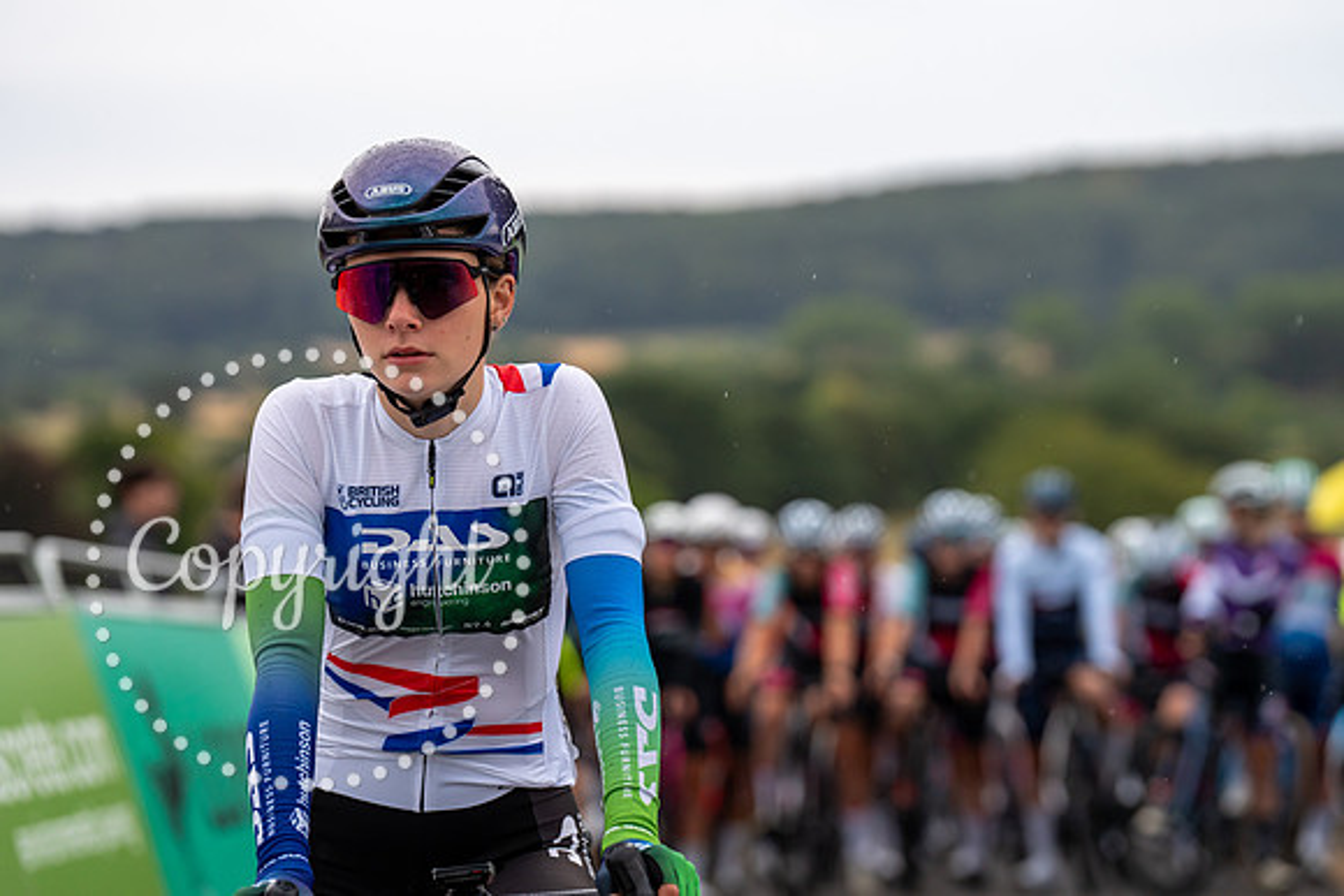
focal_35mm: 130
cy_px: 434
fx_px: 4849
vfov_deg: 10.6
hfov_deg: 15.8
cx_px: 693
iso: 400
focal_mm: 126
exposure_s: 1/1250
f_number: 3.5
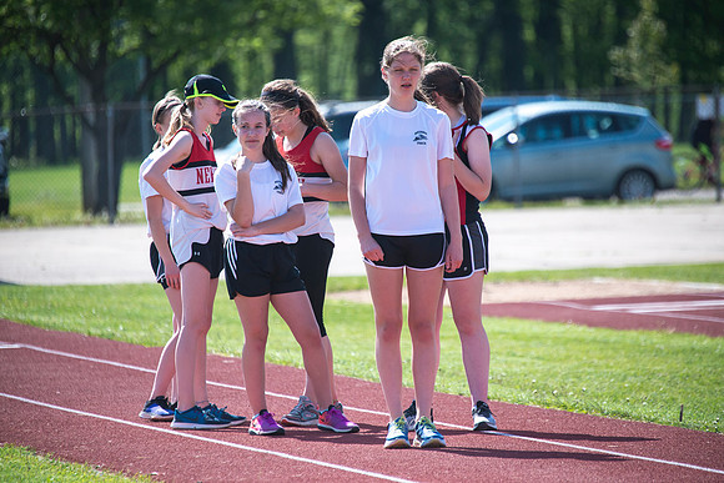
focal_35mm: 400
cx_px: 362
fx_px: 8046
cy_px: 242
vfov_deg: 3.4
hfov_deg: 5.2
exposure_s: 1/2500
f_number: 6.3
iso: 1000
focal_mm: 400
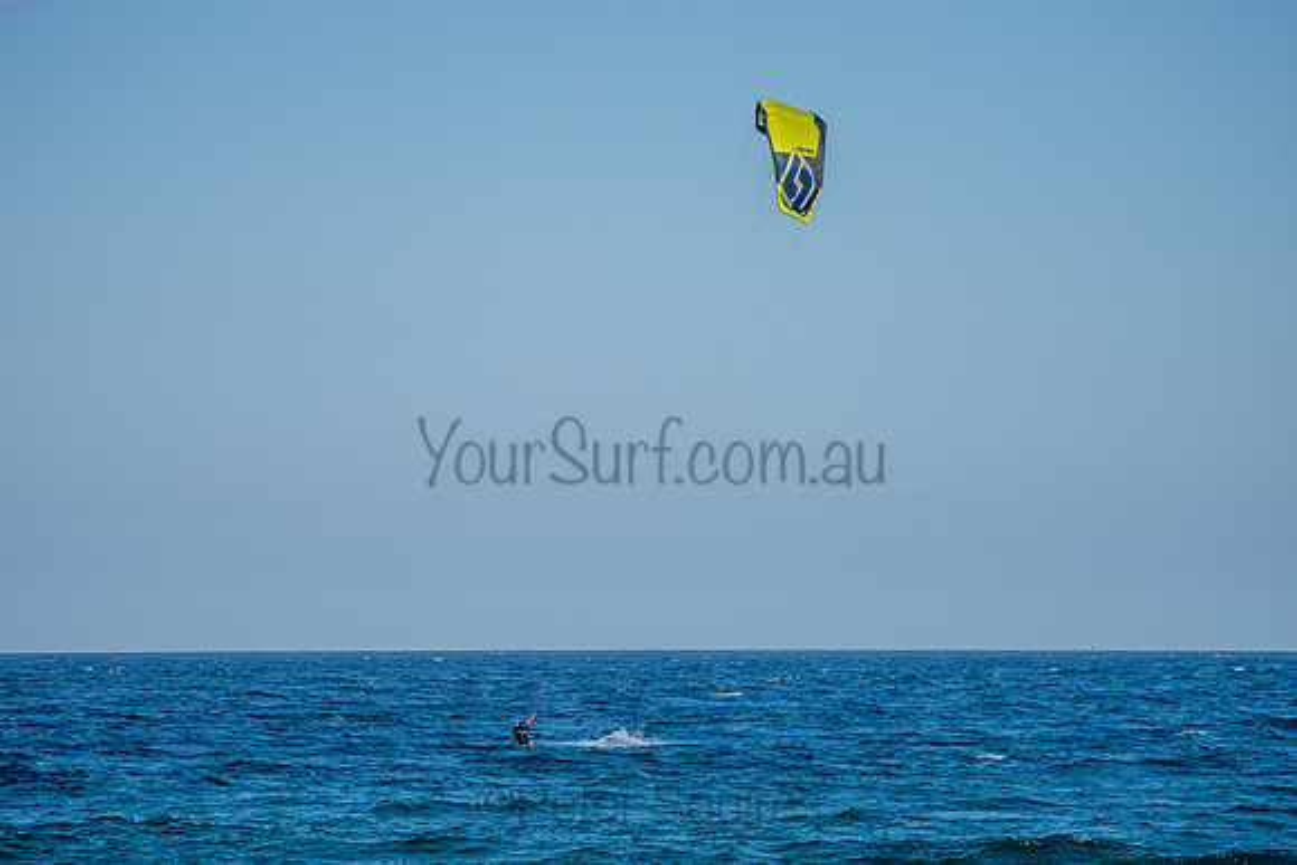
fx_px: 7208
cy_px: 432
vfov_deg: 6.9
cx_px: 648
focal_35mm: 200
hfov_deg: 10.3
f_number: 5.6
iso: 31
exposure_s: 1/1250
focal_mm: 200
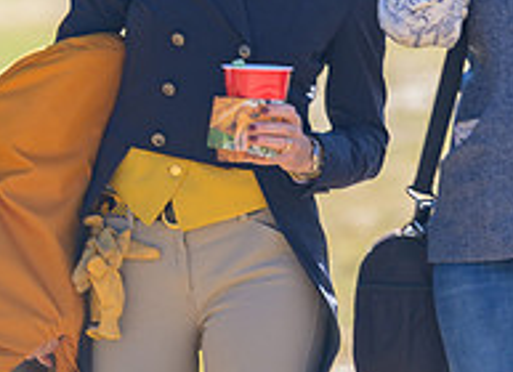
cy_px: -62
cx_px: 528
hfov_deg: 2.5
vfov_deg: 1.8
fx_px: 11717
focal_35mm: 800
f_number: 3.5
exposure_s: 1/100
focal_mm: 200
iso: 100
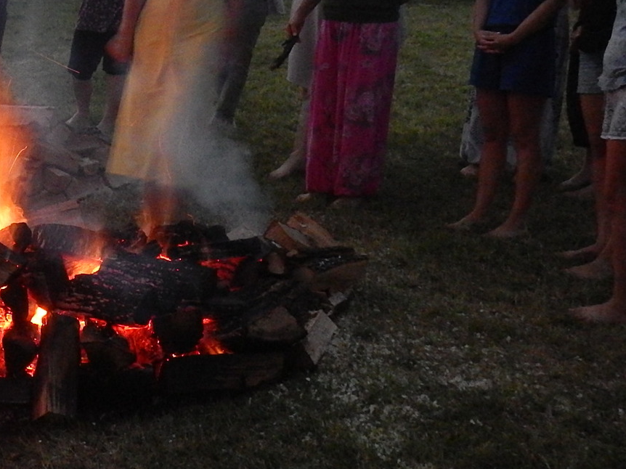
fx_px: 1175
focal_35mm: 65
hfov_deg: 28.4
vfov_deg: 22.3
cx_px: 36
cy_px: 107
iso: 800
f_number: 3.9
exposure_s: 1/8
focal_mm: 5
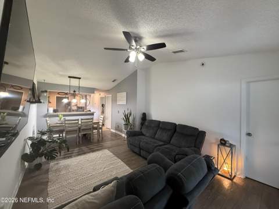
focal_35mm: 14
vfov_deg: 85.6
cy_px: 104
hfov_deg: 102.1
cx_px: 140
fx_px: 113
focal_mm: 2.22
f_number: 2.2
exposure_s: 1/60
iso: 640
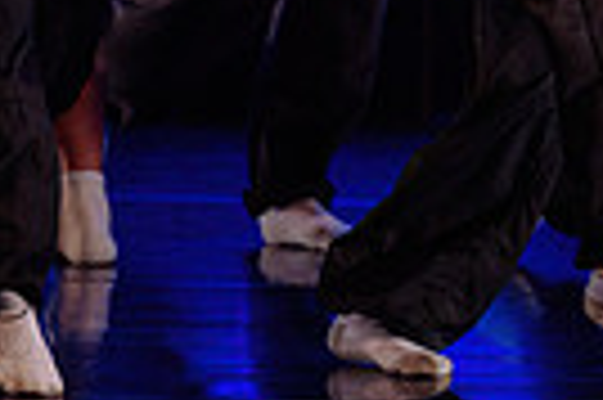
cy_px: -318
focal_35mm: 682
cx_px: 397
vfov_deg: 2.0
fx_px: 11410
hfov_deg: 3.0
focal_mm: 150
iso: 1600
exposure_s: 1/320
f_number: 2.8
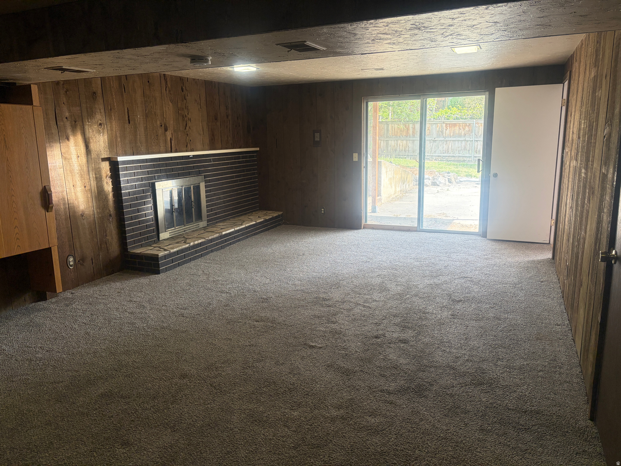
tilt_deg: -9.5
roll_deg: +1.5
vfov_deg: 53.1
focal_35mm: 26
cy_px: 233
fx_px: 466
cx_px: 310
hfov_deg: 67.3
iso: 160
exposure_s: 1/120
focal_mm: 5.96
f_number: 1.6
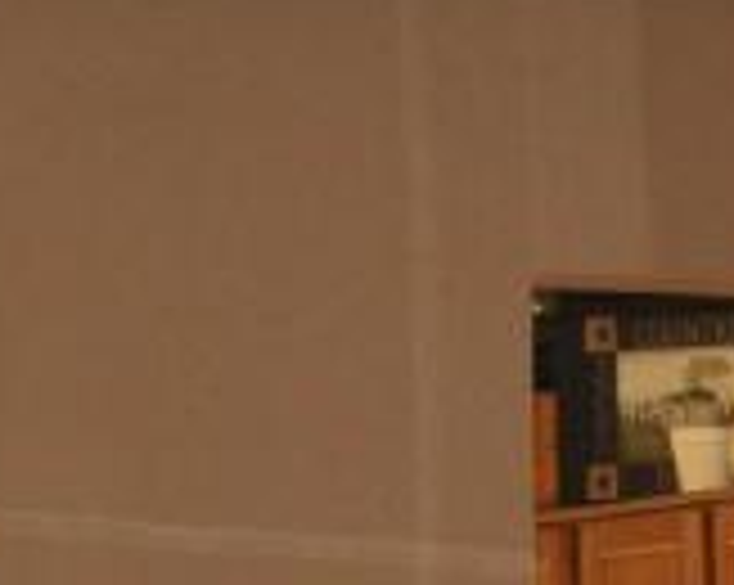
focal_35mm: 260
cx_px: 1094
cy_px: 1242
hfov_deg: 7.3
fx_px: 5641
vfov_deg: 5.8
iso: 800
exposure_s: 1/60
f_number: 4.2
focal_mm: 26
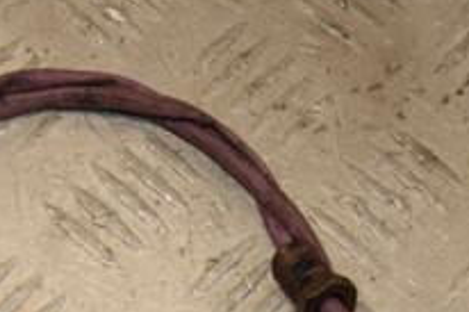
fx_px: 2161
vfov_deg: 8.2
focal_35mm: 166
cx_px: 166
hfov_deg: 12.4
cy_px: 389
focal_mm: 38
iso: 800
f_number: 9
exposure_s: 1/200
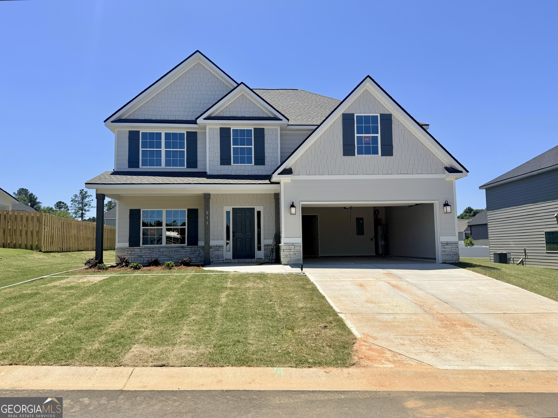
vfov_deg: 56.8
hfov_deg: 71.6
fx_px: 387
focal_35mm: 24
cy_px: 209
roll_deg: +2.3
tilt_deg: +4.9
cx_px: 279
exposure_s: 1/6173
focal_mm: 6.76
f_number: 1.78
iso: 80
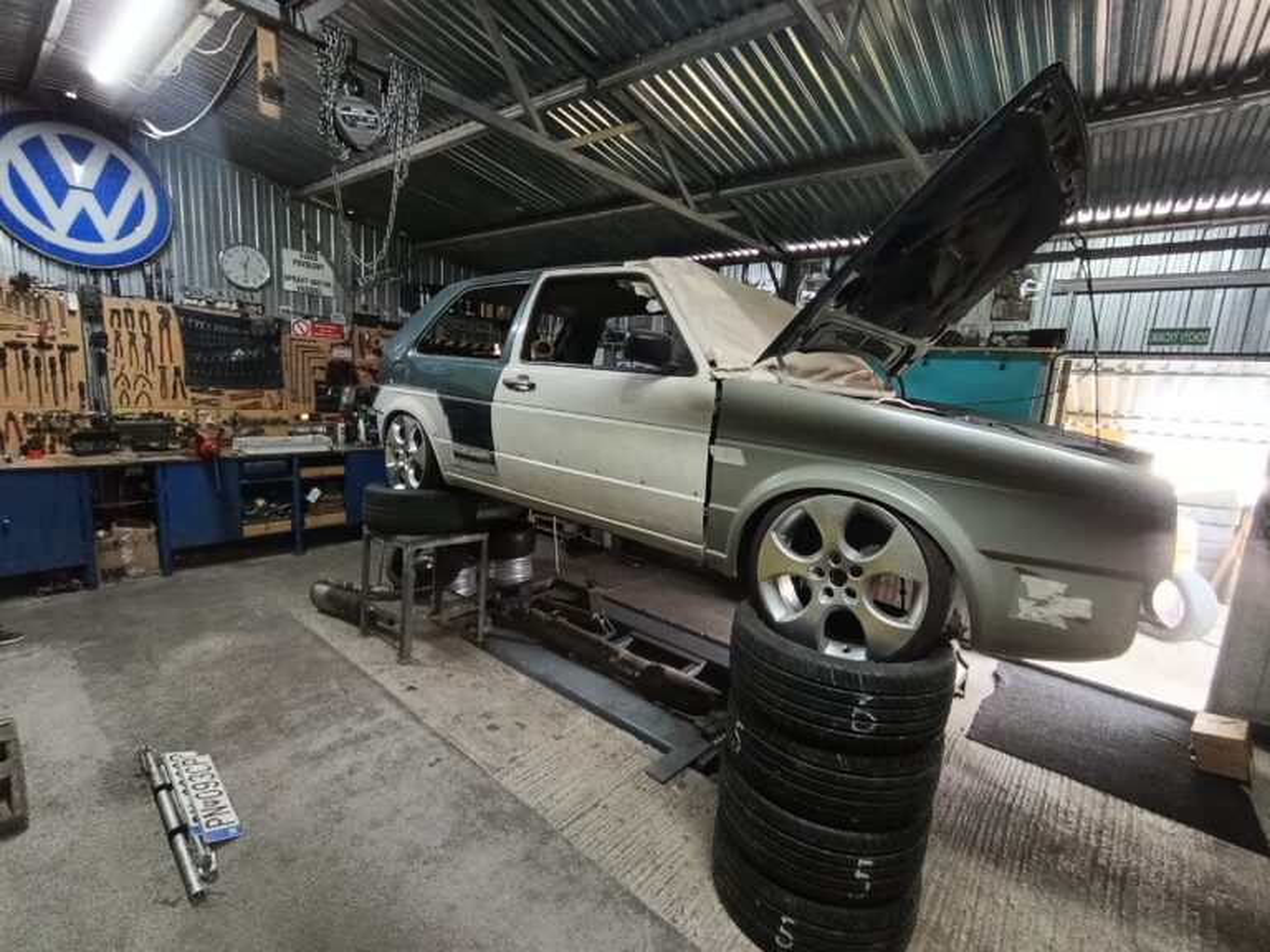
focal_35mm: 16
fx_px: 587
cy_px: 476
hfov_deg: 94.5
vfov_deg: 78.1
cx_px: 635
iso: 445
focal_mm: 1.65
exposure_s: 1/50
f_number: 2.2
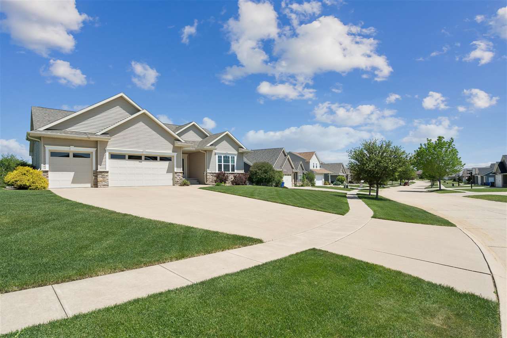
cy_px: 169
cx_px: 254
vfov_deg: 67.4
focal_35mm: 18
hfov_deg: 90.0
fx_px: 253
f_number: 9
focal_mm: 18
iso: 400
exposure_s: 1/1250
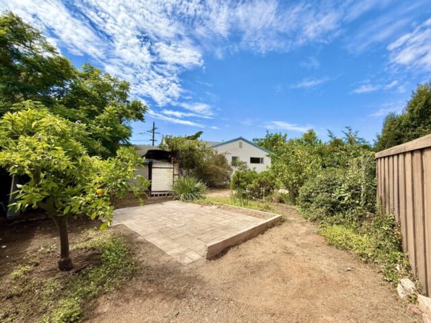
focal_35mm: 14
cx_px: 216
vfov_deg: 85.7
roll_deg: -0.6
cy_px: 162
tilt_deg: +2.3
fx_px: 174
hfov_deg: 102.1
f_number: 2.2
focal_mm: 2.22
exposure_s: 1/2092
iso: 50
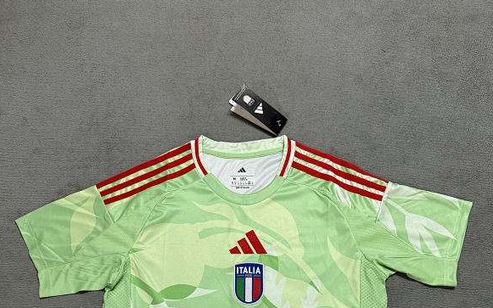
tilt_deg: -79.2
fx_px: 470
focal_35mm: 35
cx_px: 245
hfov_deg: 55.3
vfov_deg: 33.4
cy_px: 302
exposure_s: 1/75
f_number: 1.78
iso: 200
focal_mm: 6.76
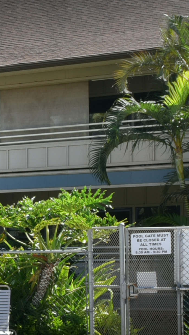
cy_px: 260
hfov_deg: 9.3
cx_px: -441
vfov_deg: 22.9
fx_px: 819
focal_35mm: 92
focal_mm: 18
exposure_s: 1/80
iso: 100
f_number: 14
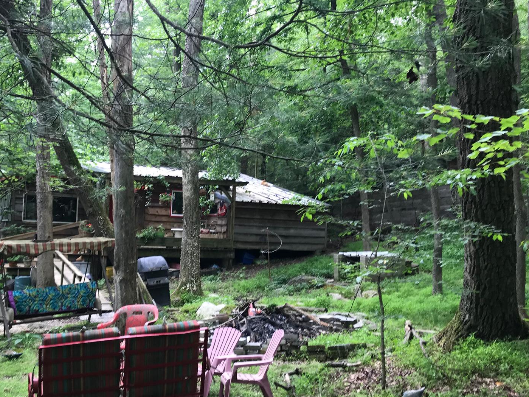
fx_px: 627
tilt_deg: +0.9
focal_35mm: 41
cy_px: 217
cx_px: 165
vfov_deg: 35.1
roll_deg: -0.4
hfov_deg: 44.9
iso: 25
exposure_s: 1/60
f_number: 1.8
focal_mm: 3.99
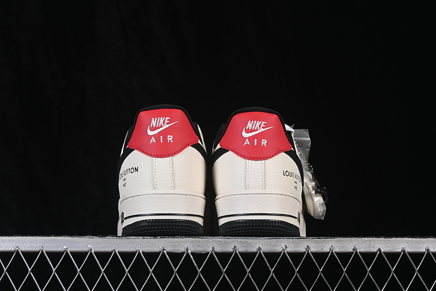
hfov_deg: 27.0
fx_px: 908
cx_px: 218
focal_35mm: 75
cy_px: 146
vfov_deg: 18.2
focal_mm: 50
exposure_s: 1/80
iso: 160
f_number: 8
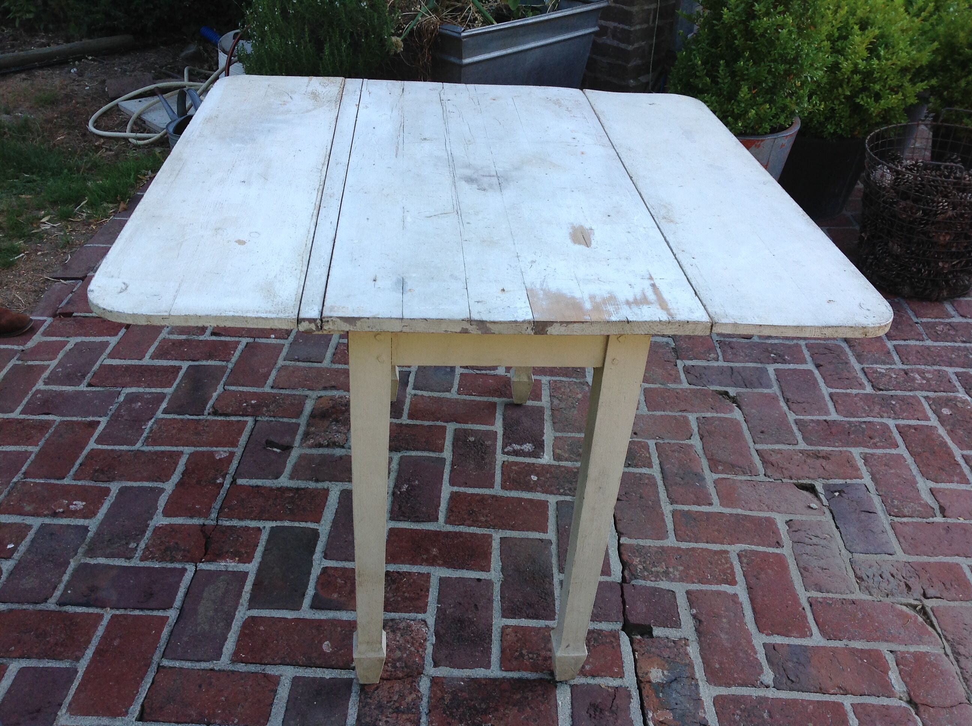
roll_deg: -1.6
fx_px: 981
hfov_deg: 52.7
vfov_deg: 40.6
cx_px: 486
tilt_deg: -32.0
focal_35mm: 35
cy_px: 363
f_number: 2.4
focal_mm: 4.28
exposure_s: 1/398
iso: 50
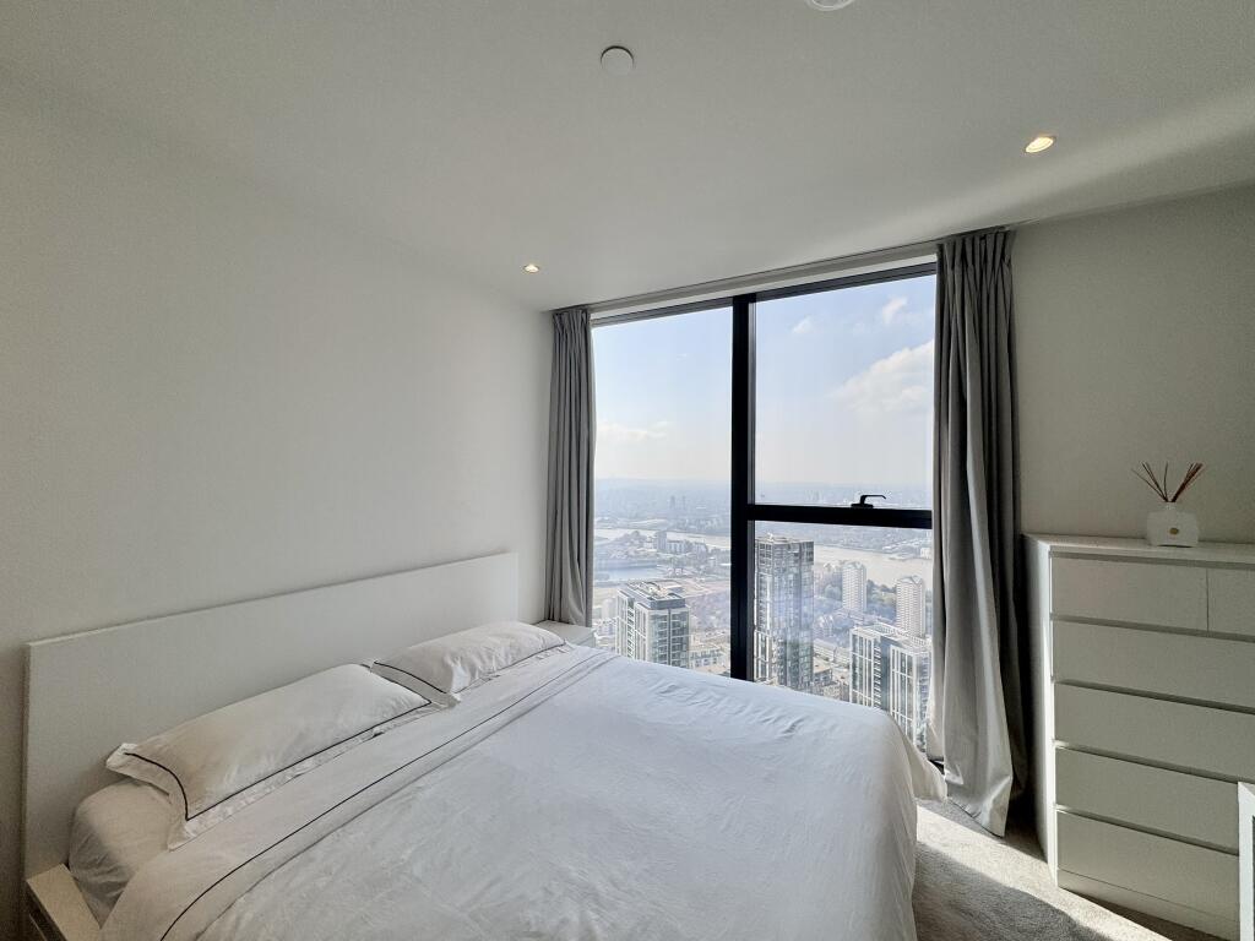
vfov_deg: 85.7
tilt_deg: +1.1
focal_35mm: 14
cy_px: 470
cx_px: 628
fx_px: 508
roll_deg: -0.6
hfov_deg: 102.1
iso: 50
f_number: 2.2
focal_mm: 2.22
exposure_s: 1/1395
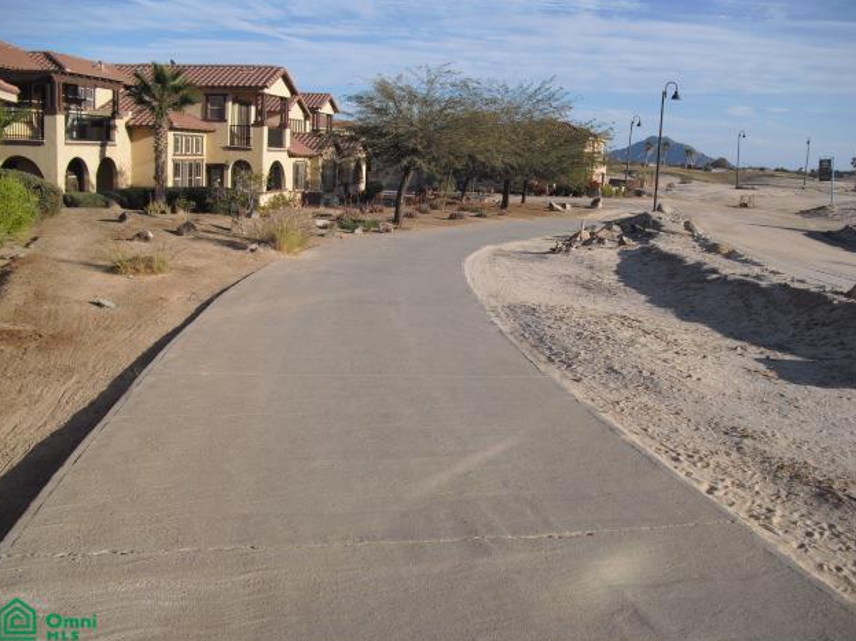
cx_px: 420
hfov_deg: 50.1
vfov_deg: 38.7
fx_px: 915
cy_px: 327
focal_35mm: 37
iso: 64
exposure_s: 1/160
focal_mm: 6.3
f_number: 7.8
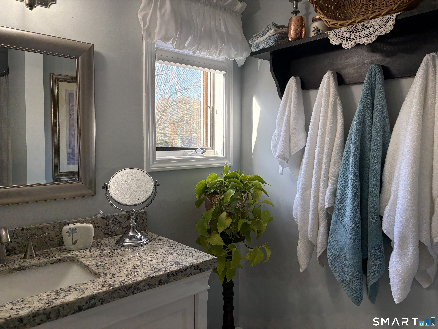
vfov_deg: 53.1
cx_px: 219
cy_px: 164
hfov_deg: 67.3
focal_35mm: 26
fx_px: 329
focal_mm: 5.96
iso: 125
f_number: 1.6
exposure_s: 1/227
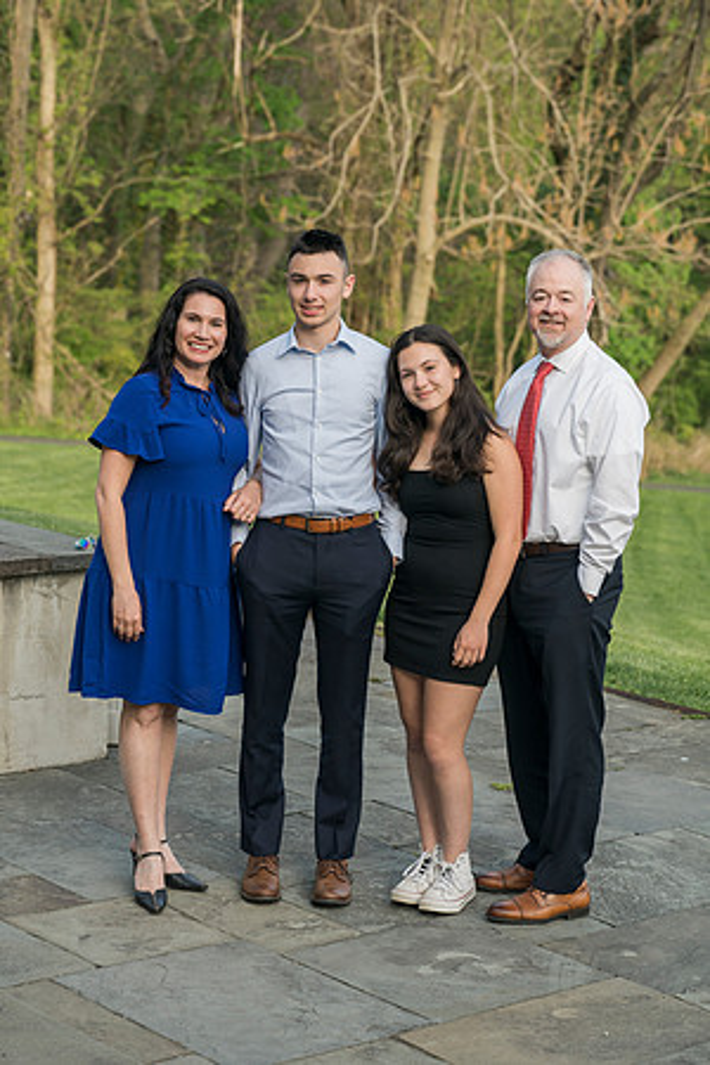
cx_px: 355
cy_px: 532
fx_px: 2396
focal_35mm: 81
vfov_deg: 25.1
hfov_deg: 16.9
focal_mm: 81
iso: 160
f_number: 4.5
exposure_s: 1/250
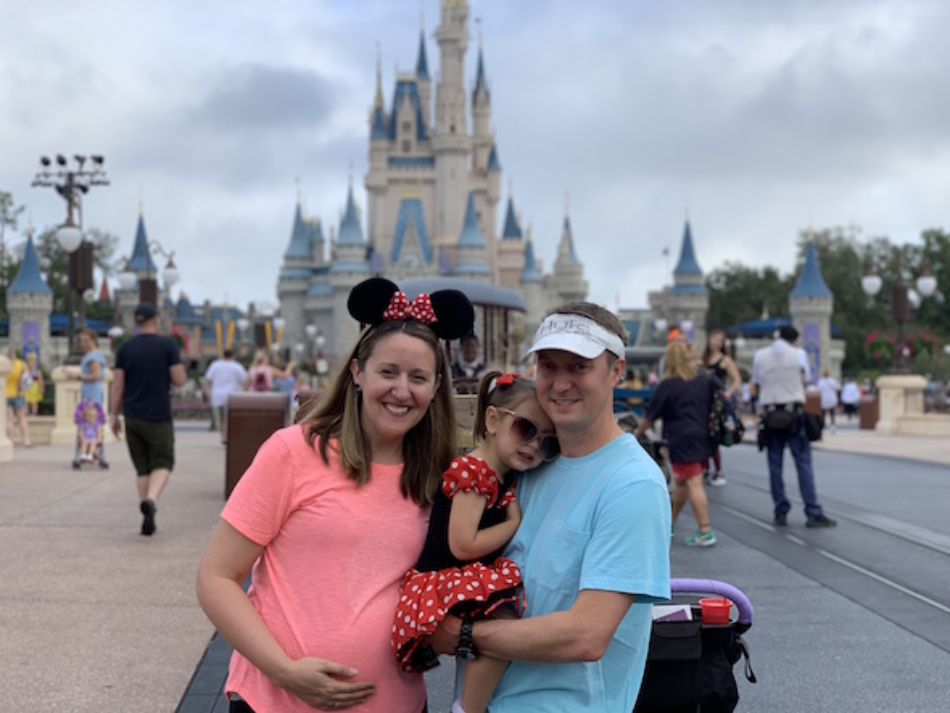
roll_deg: -0.3
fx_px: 1428
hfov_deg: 36.8
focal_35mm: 52
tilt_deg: +0.6
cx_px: 475
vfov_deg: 28.1
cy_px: 356
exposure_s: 1/206
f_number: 2.4
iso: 16
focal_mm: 6
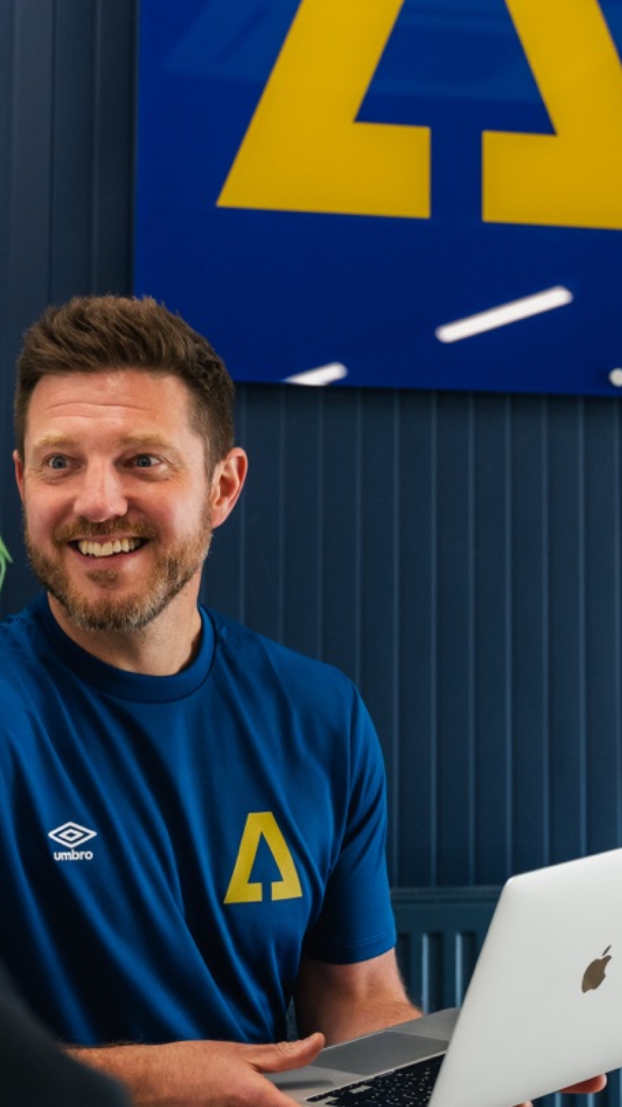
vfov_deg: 22.8
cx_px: 417
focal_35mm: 93
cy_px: 319
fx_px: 2727
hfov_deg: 13.0
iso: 400
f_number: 2.8
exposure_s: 1/320
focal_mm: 37.4
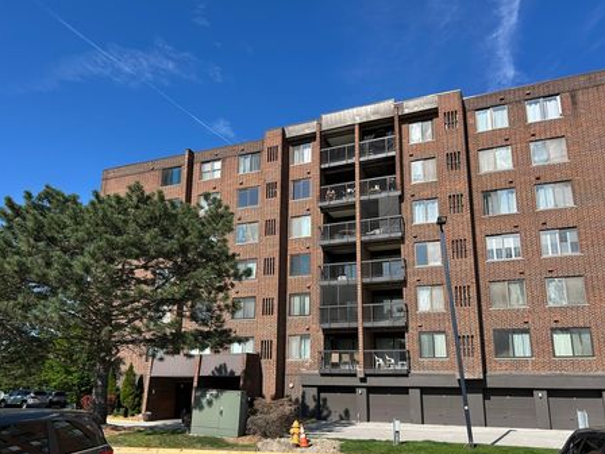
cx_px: 290
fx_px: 507
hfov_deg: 61.6
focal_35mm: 29
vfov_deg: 48.2
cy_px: 251
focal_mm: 5.7
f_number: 1.5
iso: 50
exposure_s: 1/3460
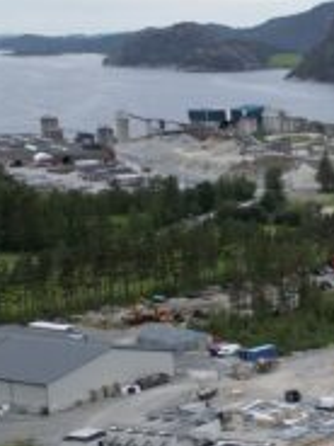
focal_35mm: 100
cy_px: 291
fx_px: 1286
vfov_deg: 19.6
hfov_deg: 12.3
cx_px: 760
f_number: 1.7
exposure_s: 1/2000
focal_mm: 6.72
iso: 140
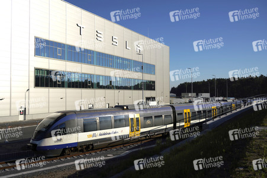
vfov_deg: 39.9
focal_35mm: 33
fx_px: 245
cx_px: 134
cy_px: 89
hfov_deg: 57.3
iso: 100
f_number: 8
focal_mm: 33
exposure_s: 1/800
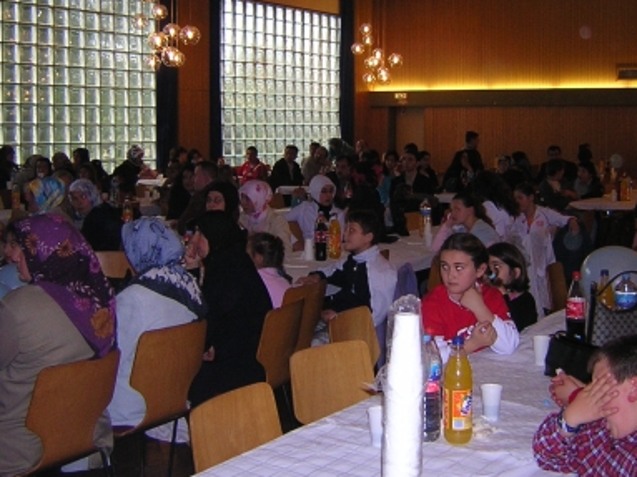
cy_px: 179
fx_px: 865
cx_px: 376
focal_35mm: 47
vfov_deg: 30.7
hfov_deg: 40.3
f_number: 2.6
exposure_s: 1/60.1
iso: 253
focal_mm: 4.7
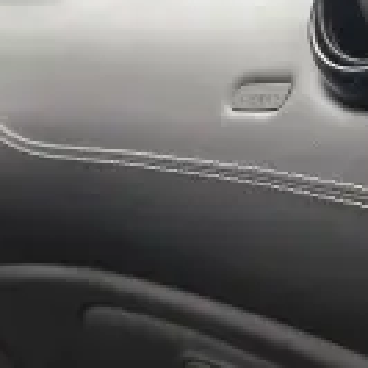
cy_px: 136
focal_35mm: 55
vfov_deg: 30.9
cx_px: 243
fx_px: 662
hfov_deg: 30.9
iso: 320
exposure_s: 1/100
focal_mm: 6.3
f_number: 1.7
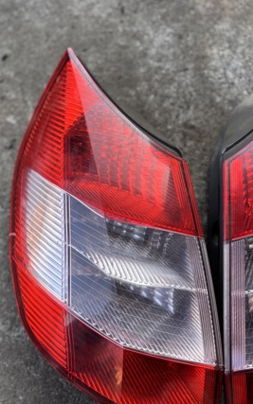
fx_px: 342
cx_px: 99
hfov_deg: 40.4
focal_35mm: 31
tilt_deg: -77.3
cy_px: 212
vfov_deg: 61.2
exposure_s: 1/121
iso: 40
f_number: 1.6
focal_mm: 5.96
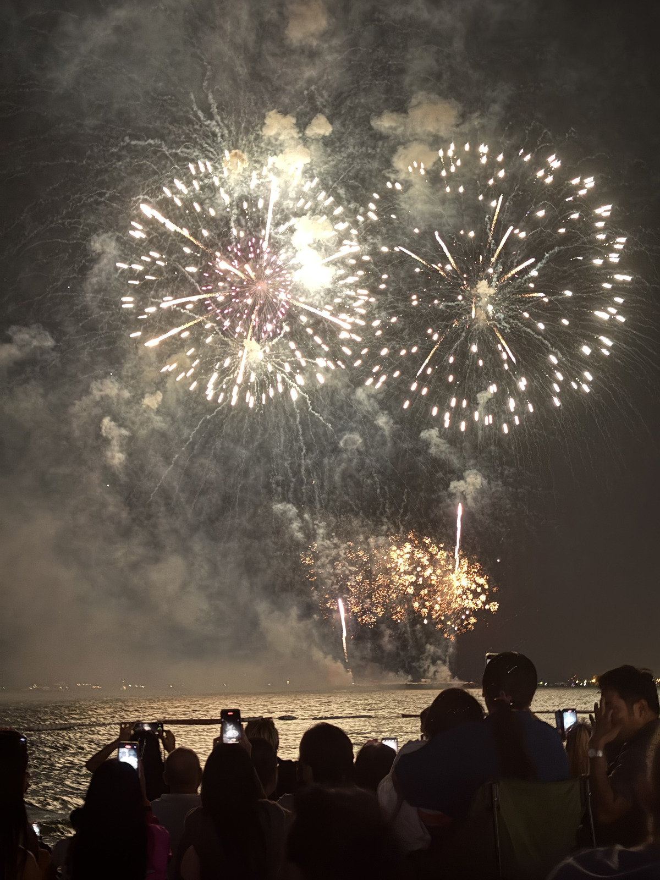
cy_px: 440
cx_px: 330
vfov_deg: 36.8
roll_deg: -0.2
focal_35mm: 52
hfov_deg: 28.0
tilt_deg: +11.0
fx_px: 1322
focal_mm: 5.96
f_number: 1.6
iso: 400
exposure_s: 1/9
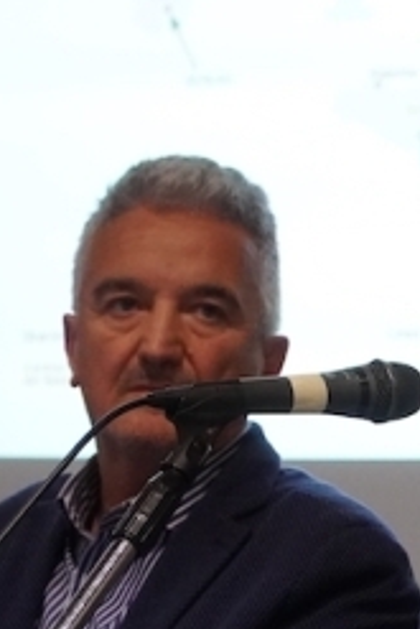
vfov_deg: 5.0
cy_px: 438
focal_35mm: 413
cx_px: 710
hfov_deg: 3.3
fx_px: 7210
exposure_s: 1/125
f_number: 4
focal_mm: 85
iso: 3200
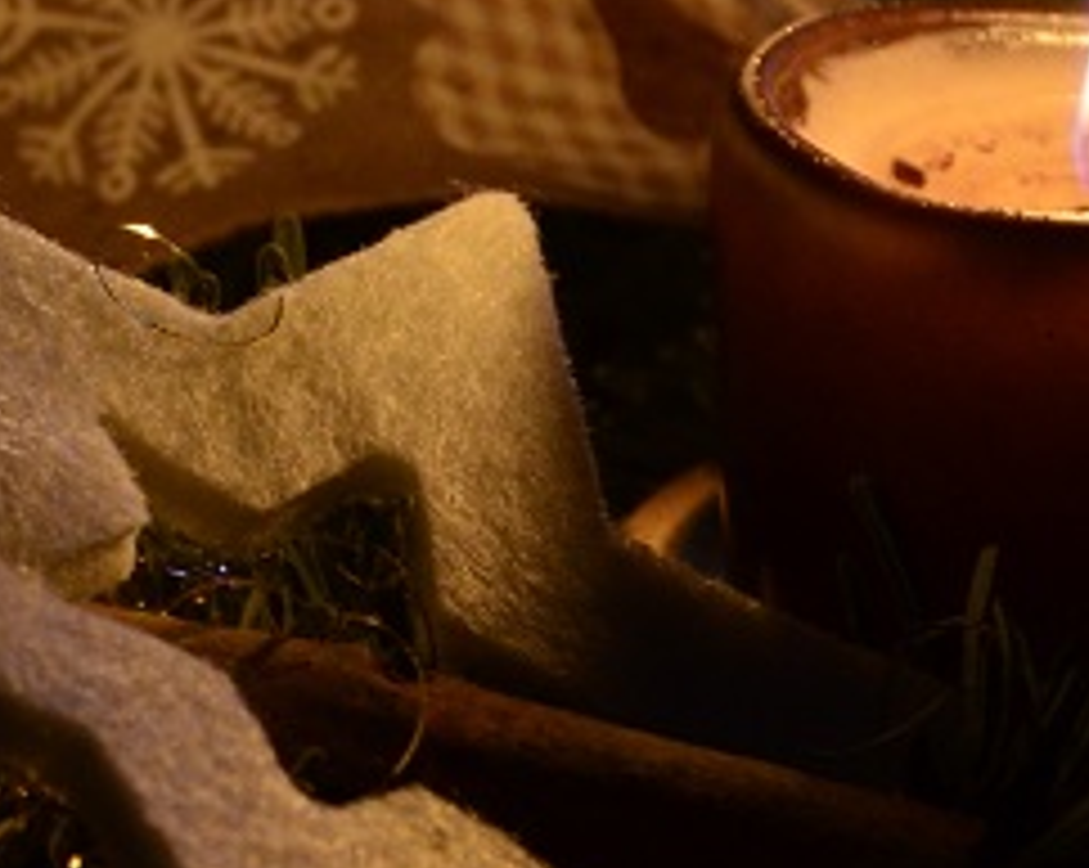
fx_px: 7662
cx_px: 45
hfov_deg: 8.1
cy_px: 148
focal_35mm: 238
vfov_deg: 6.5
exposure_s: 1/40
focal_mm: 40
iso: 800
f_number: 5.6
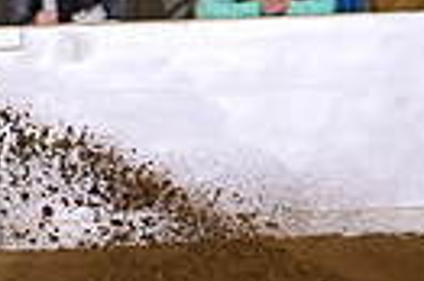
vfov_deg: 1.5
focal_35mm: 887
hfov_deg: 2.3
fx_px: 10434
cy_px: 102
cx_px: -427
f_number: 4
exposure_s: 1/200
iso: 2000
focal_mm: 200
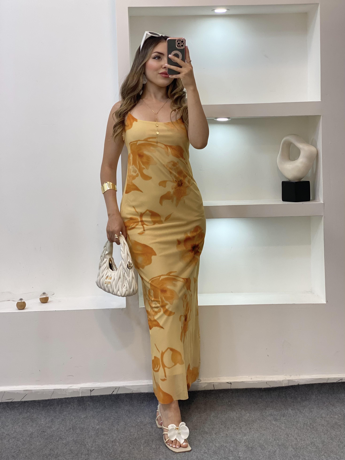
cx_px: 172
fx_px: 691
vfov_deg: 36.8
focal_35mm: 52
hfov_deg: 28.0
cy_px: 230
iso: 64
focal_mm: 6
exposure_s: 1/100
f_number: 2
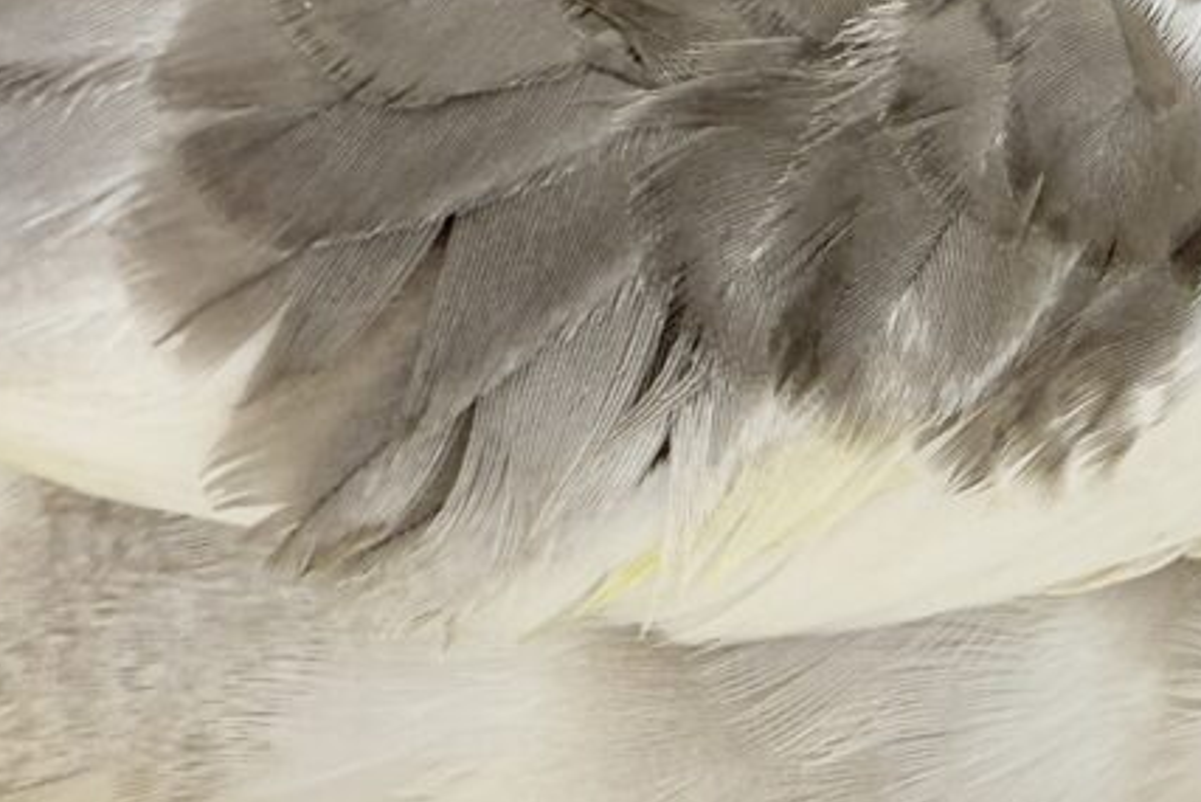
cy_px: 335
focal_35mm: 152
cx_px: 1148
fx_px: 5072
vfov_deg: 9.0
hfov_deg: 13.4
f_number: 1.6
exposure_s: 1/50
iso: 64
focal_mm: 5.96
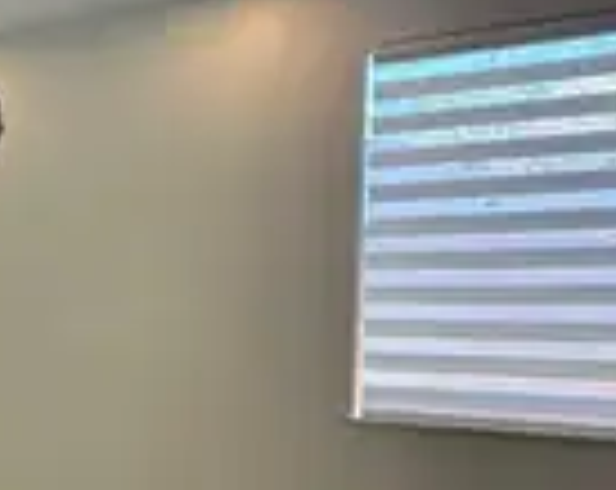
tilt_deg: -1.8
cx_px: -193
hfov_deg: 33.2
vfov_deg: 36.9
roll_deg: -1.2
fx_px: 728
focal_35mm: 40
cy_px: 324
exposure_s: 1/120
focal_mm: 2.22
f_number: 2.2
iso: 80
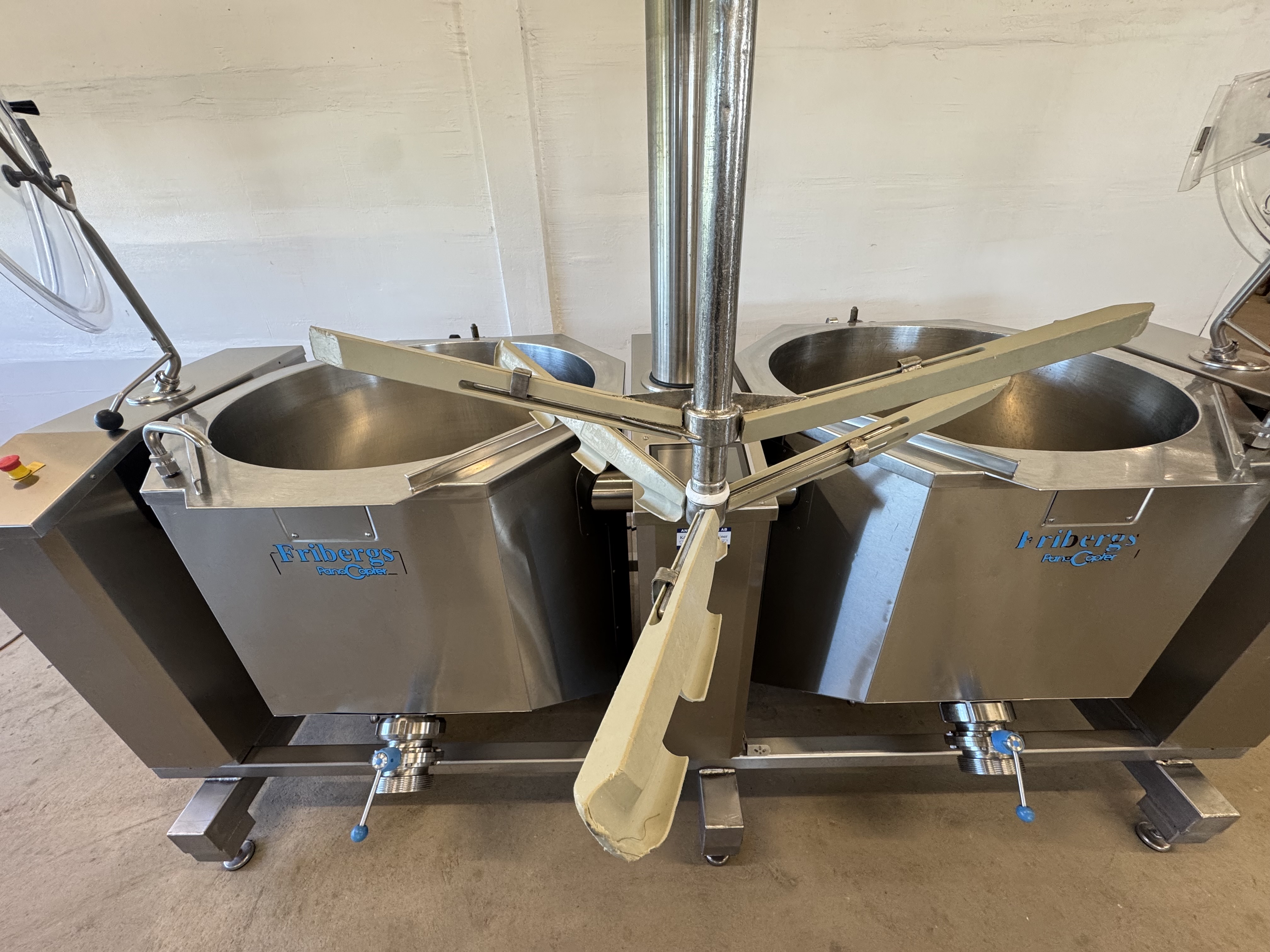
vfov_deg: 85.7
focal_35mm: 14
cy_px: 476
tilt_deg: -30.0
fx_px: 514
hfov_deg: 102.1
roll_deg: +2.5
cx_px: 635
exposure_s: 1/100
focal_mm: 2.22
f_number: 2.2
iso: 200
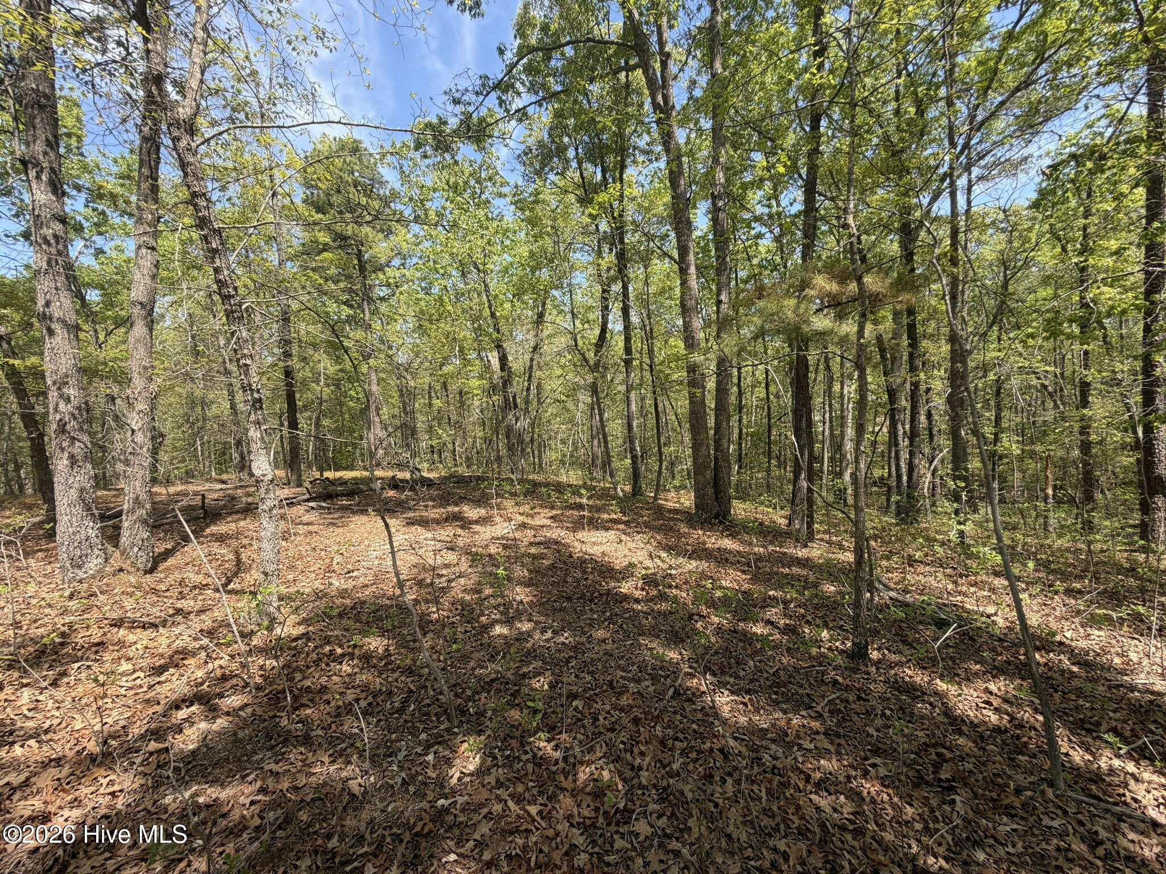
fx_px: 472
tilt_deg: -2.1
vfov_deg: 85.7
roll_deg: +3.0
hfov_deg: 102.1
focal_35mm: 14
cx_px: 583
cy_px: 437
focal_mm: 2.22
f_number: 2.2
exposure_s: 1/502
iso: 64
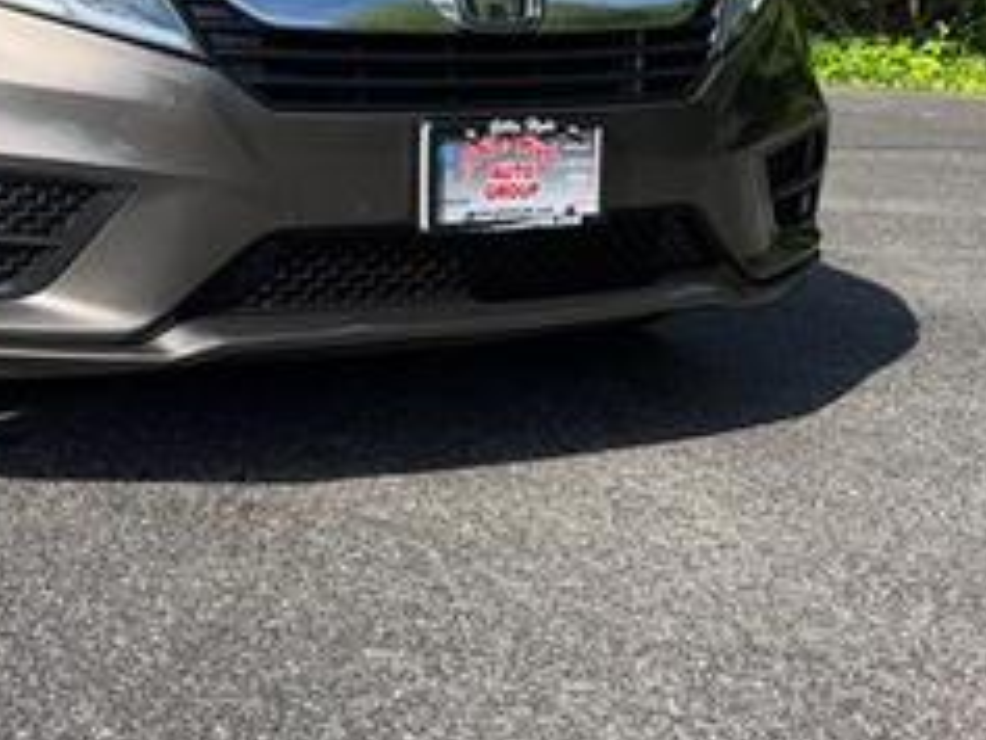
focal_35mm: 51
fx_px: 1453
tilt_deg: -7.2
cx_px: 258
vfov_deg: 27.5
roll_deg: +1.1
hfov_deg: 36.7
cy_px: 67
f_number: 1.78
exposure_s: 1/2703
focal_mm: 6.76
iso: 100
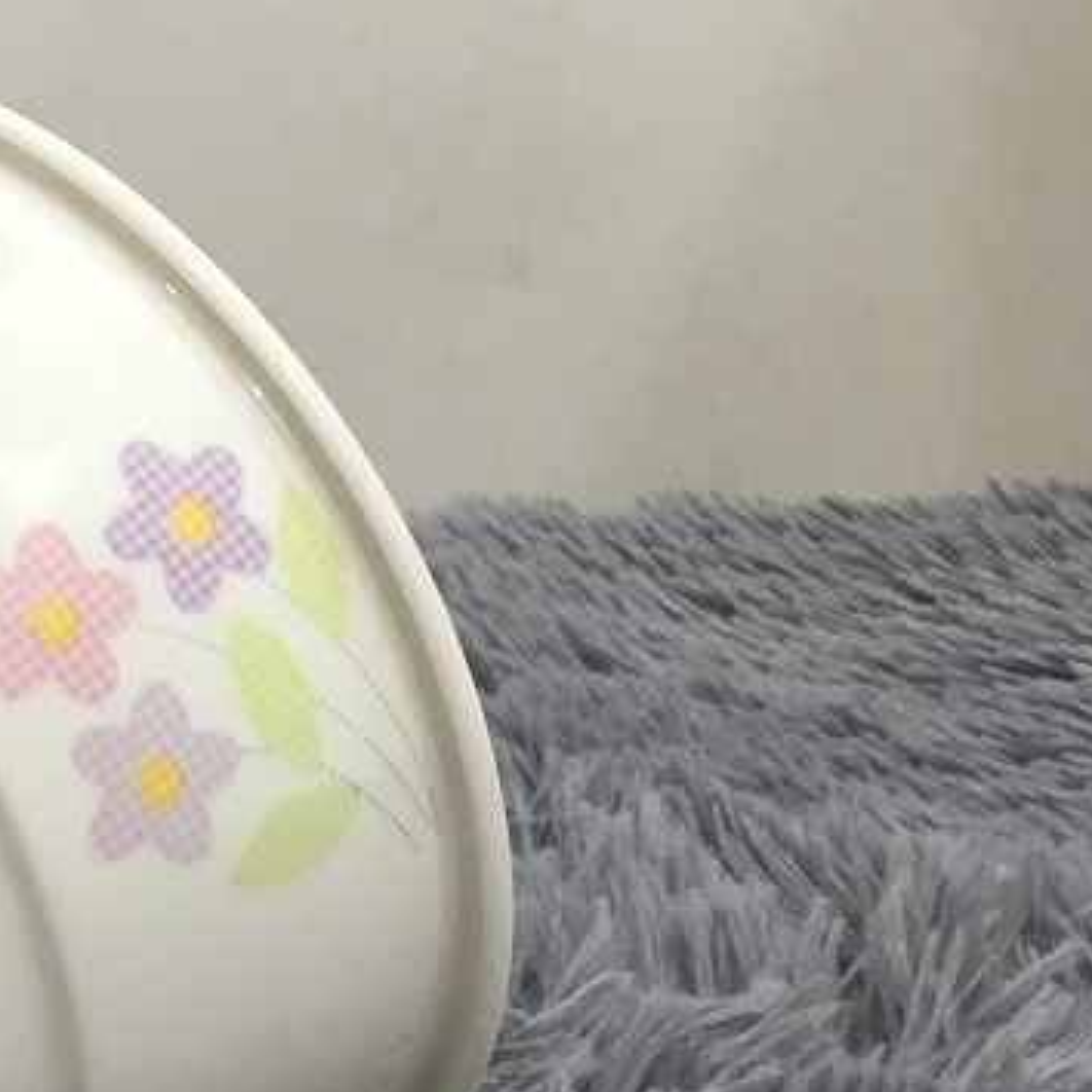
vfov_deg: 18.7
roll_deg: +0.1
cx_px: -99
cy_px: 416
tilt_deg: -11.7
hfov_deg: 18.0
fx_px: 3319
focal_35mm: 93
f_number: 2.4
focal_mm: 3.3
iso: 80
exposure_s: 1/33
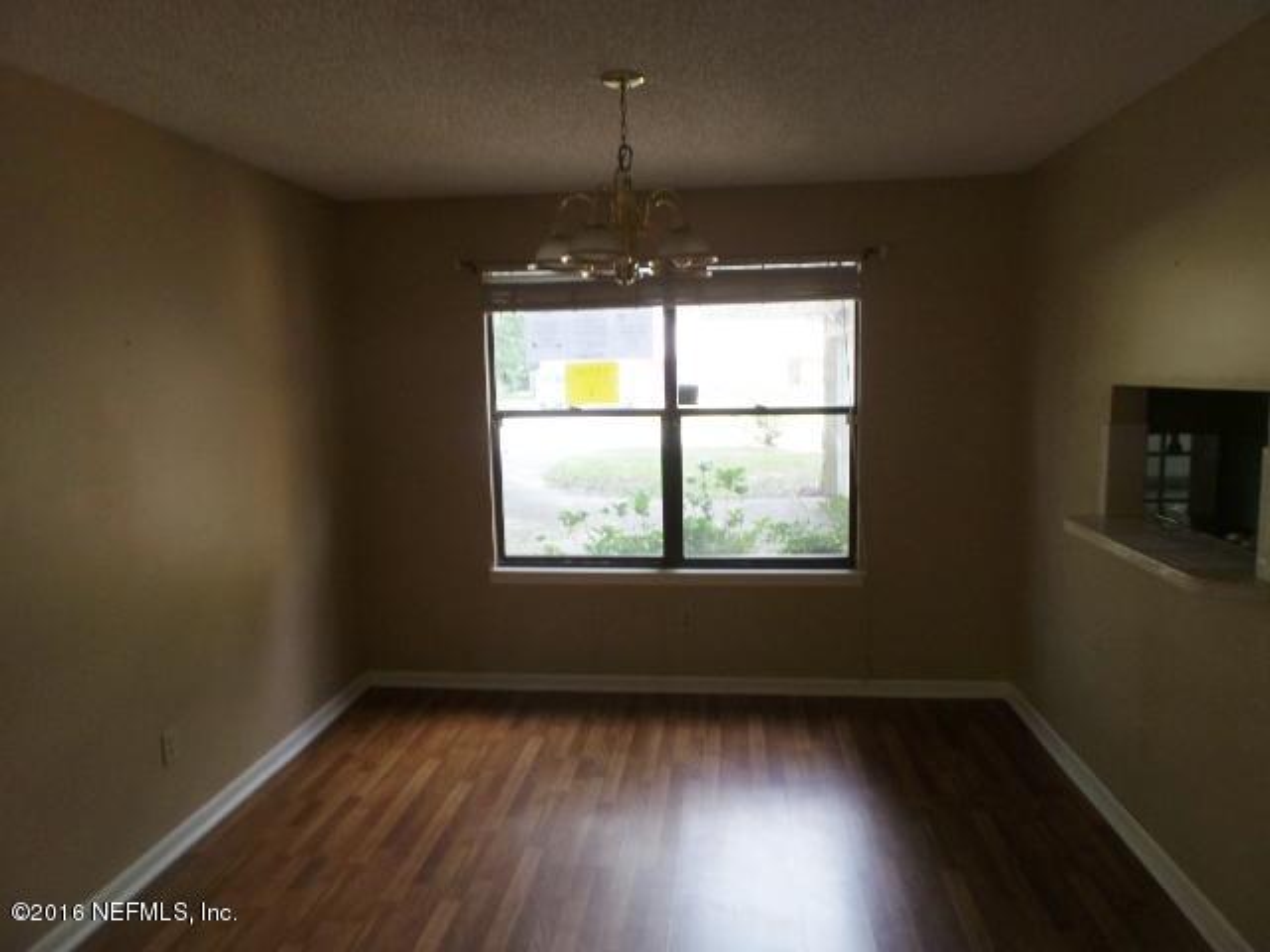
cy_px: 476
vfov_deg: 58.9
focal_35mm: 23
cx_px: 635
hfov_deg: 73.9
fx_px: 844
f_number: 2.8
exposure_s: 1/30
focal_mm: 4.1
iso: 100
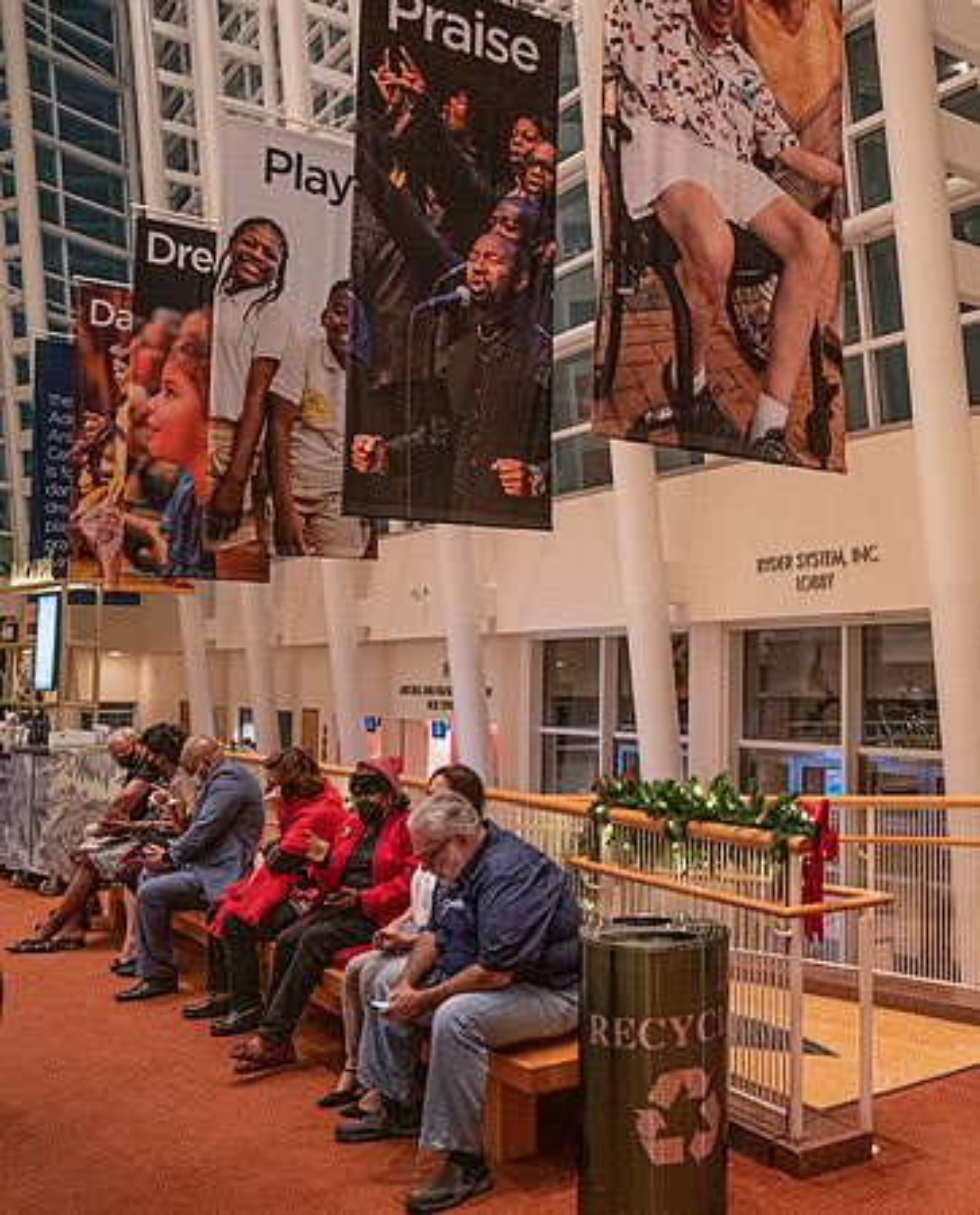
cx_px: 786
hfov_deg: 42.0
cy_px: 608
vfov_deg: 53.1
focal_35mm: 34
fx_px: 1215
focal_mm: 24
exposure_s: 1/200
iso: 4000
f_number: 3.2
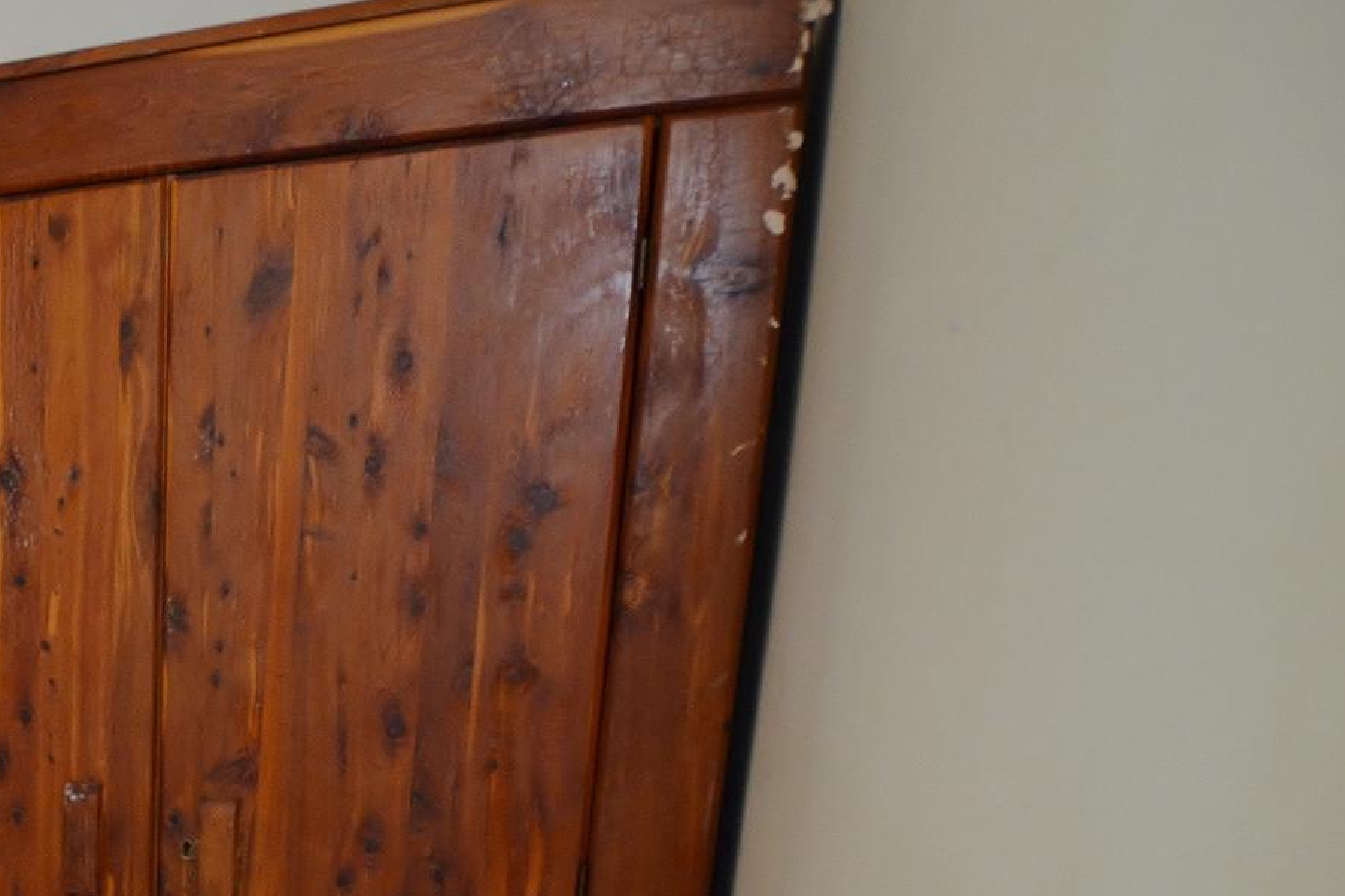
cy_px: 865
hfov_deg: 43.2
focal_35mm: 34
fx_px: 1270
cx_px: -137
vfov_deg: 35.7
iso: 900
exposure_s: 1/30
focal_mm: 10
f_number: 3.5
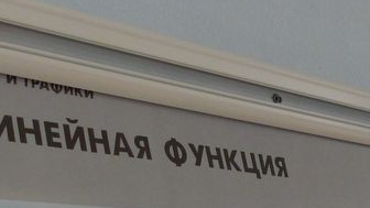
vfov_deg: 14.5
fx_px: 814
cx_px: 255
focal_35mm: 83
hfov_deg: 25.4
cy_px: 169
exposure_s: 1/60
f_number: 2.8
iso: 320
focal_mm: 4.5
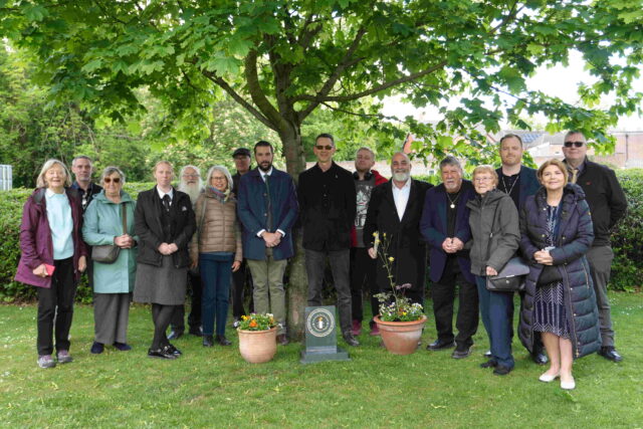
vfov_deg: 41.7
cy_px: 214
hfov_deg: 59.5
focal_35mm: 32
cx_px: 322
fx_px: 563
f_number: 4
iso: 320
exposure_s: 1/160
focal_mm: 21
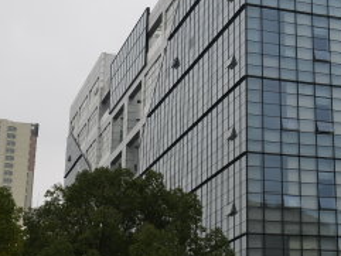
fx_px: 867
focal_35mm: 88
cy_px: 68
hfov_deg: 21.4
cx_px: 348
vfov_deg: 16.7
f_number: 7.1
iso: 100
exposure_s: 1/200
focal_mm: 32
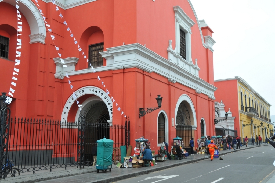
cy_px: 92
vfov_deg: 36.8
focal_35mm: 36
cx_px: 138
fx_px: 275
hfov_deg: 53.2
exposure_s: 1/180
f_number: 6.7
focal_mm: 24
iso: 200
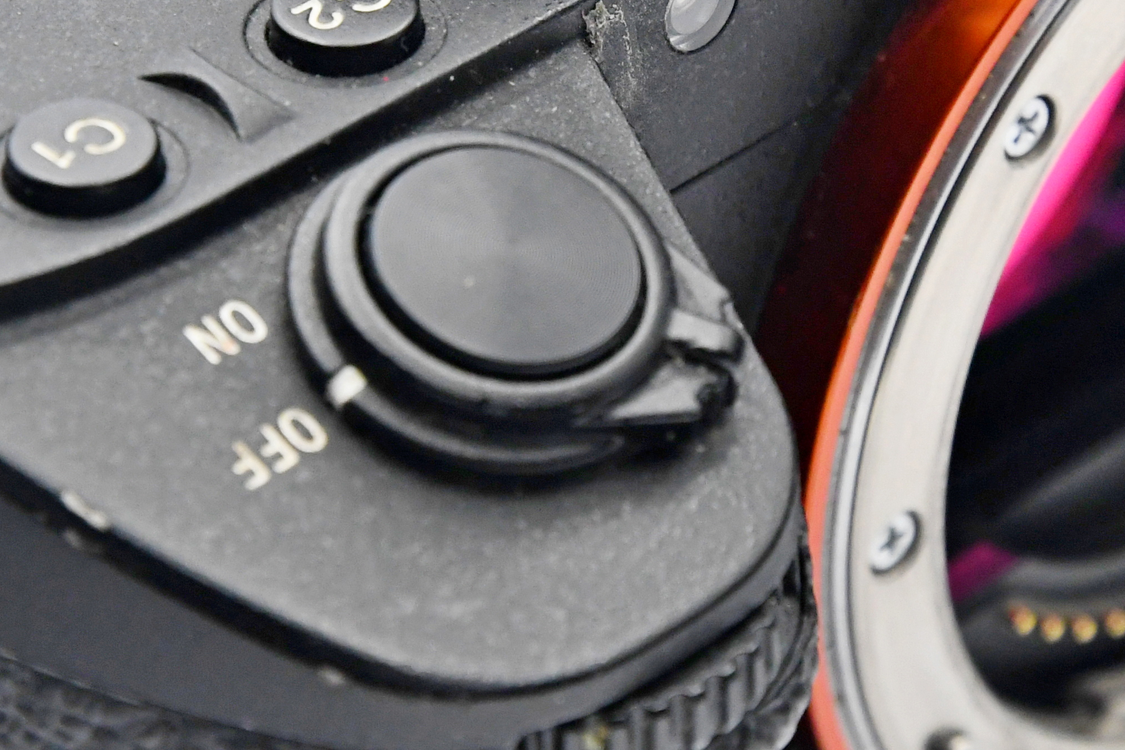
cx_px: 543
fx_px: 8030
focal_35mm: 257
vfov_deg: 5.3
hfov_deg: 8.0
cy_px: 66
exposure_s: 1/100
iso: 1600
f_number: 8
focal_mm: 62
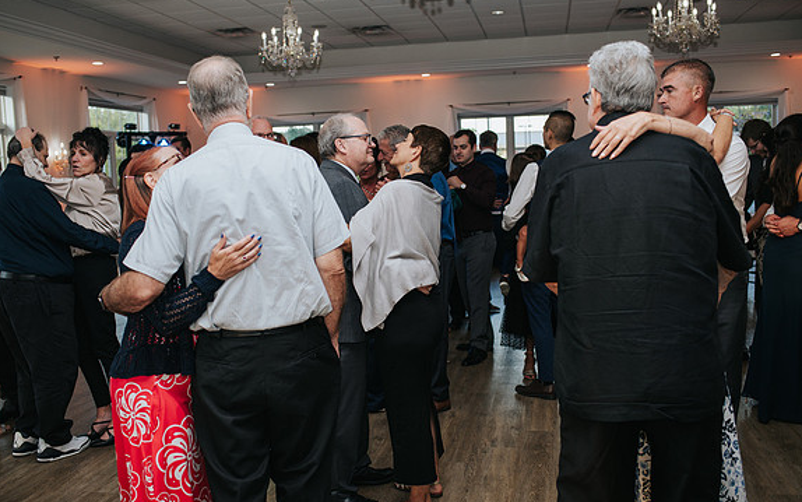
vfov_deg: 35.4
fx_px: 787
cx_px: 401
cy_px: 250
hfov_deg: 54.0
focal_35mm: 36
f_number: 3.2
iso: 800
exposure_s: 1/200
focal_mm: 35
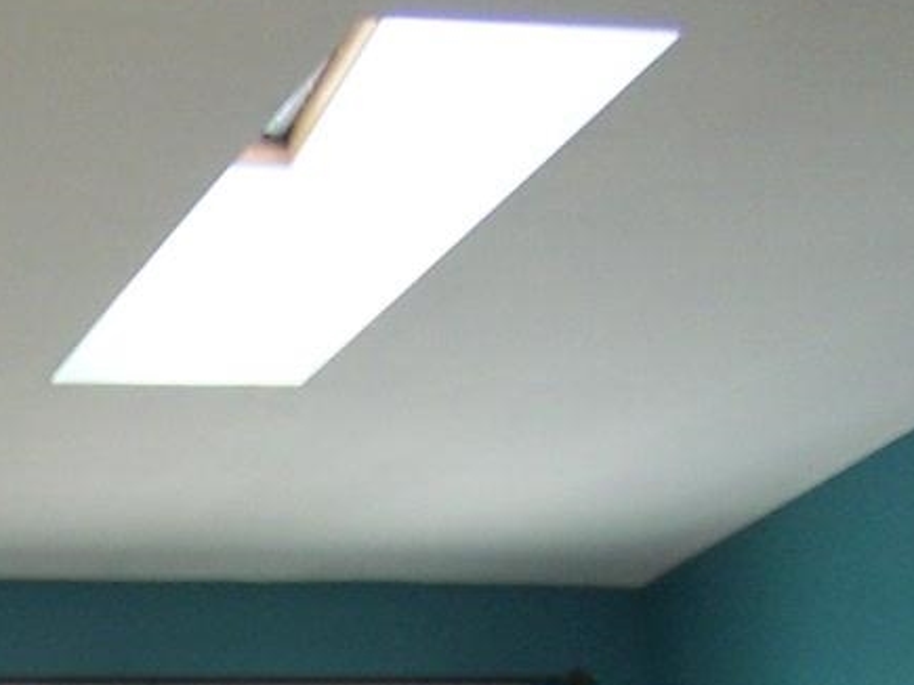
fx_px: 2165
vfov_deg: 15.9
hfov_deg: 18.8
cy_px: 1133
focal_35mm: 82
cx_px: -698
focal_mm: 3.8
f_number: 2.8
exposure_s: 1/30
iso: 64
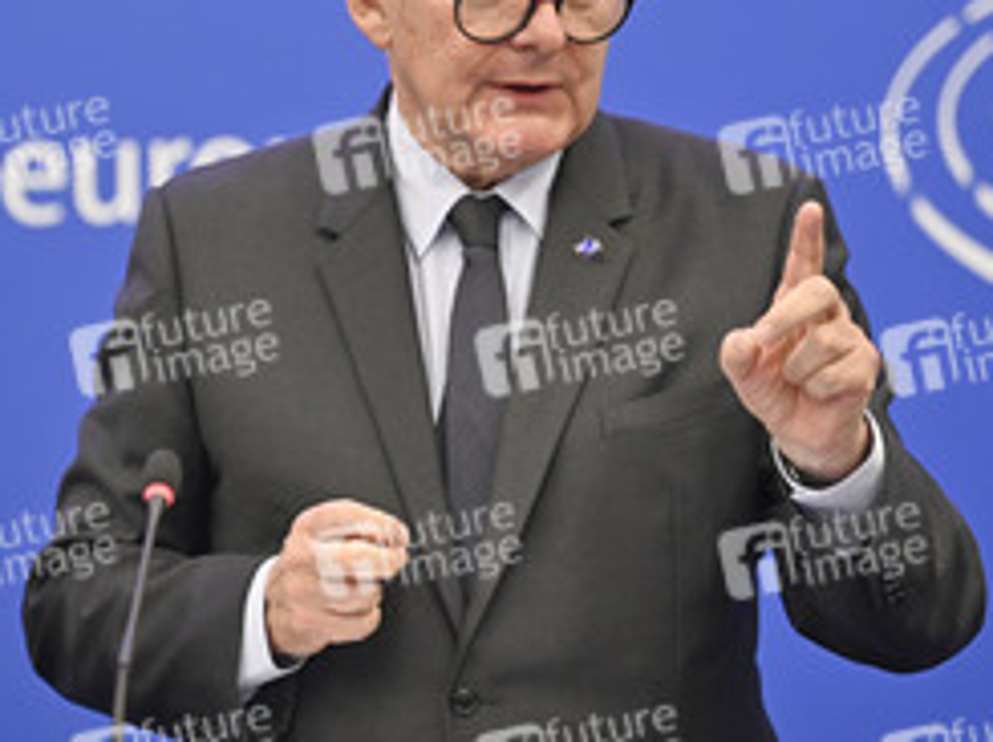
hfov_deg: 8.0
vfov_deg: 6.0
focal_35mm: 248
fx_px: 7104
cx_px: 472
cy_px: 247
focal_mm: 140
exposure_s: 1/320
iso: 2000
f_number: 2.8
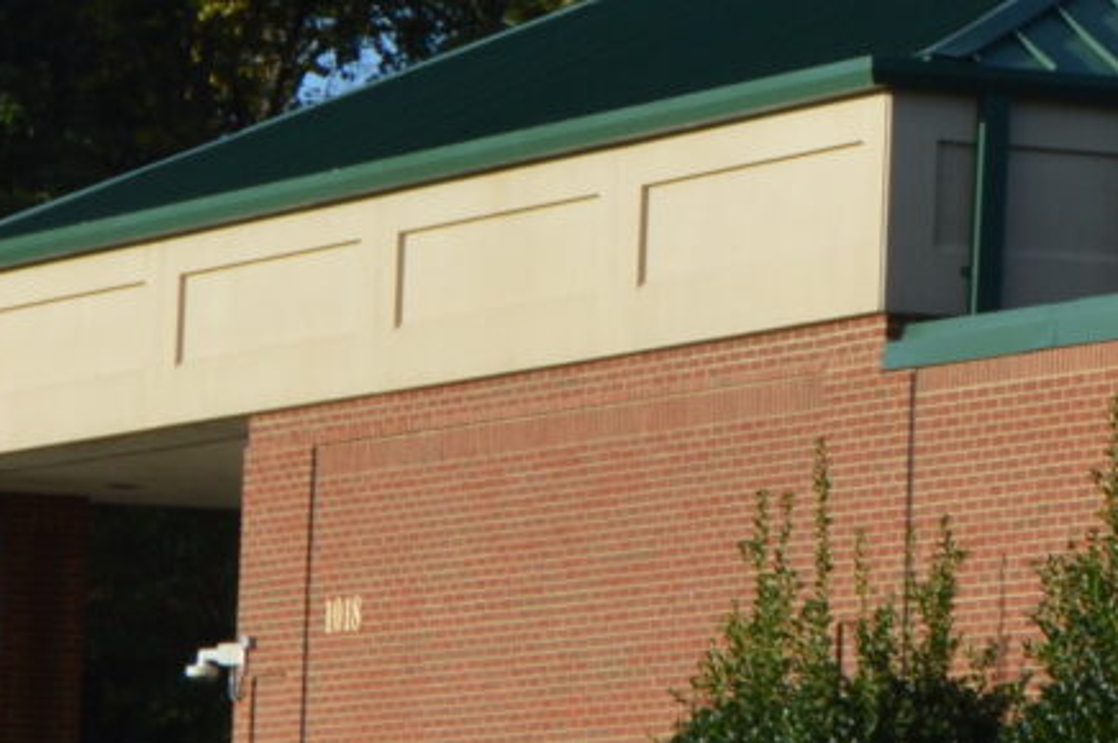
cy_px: 8
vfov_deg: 4.1
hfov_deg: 5.9
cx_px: 2516
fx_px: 10395
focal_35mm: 335
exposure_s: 1/250
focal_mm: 38
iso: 100
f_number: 8
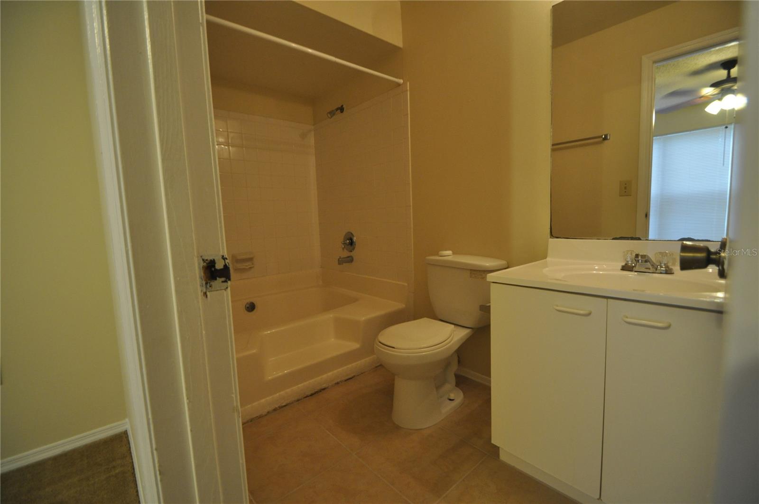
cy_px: 252
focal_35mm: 15
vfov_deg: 77.2
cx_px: 380
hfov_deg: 100.5
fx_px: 316
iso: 800
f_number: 3.5
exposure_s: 1/50
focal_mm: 10
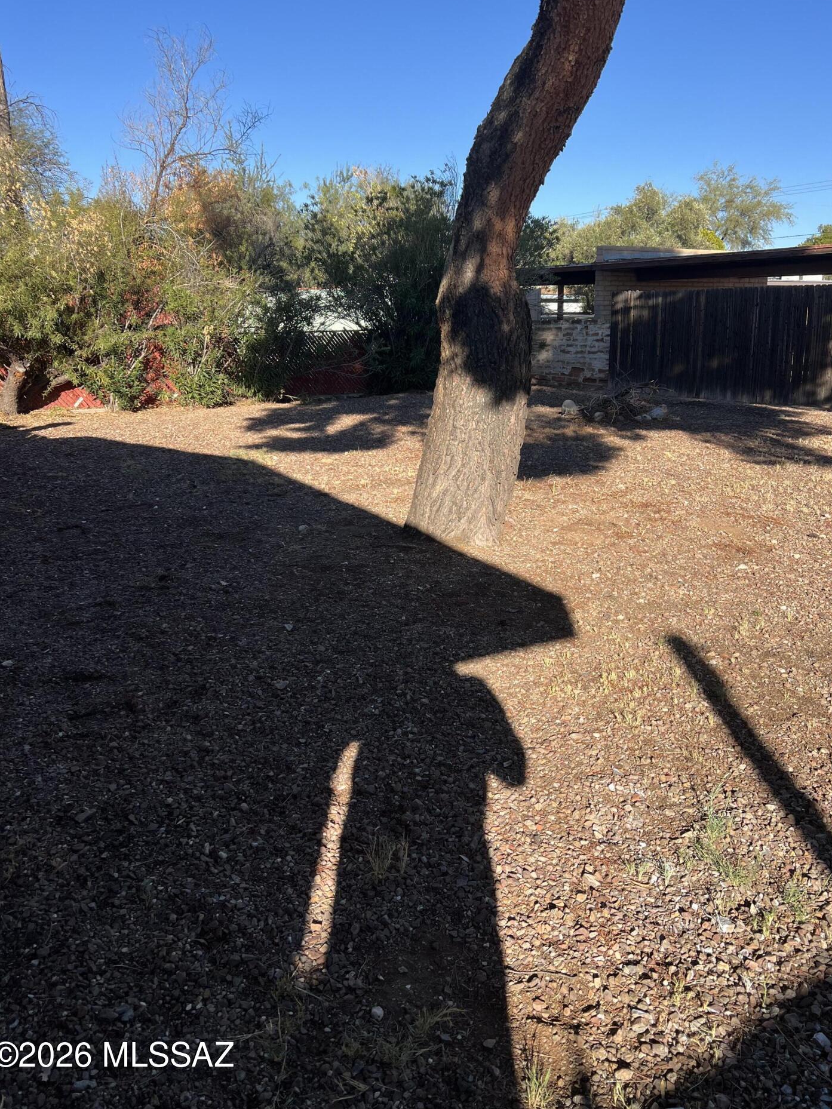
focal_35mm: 28
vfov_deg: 63.4
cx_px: 438
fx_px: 897
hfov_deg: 49.7
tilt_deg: -11.5
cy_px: 512
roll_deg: +0.8
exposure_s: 1/2252
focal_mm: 5.7
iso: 50
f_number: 1.5
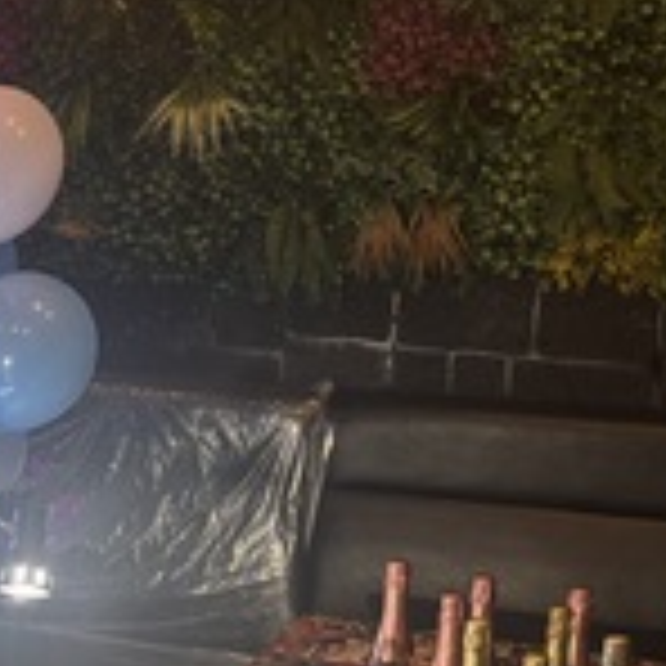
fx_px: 1720
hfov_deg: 20.5
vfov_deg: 21.7
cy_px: 524
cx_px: -135
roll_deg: +0.0
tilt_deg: -13.6
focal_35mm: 79
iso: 250
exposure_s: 1/50
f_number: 1.6
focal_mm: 5.96
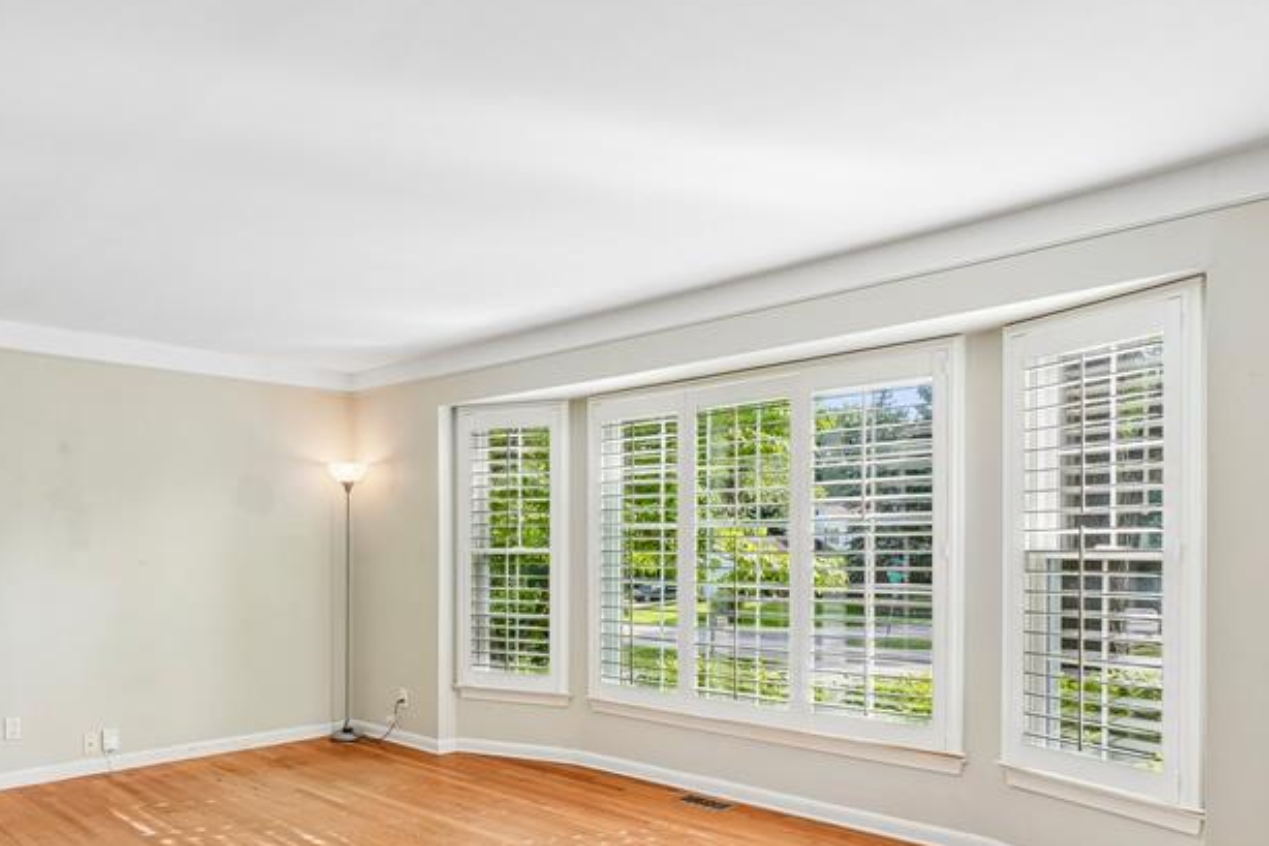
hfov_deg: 70.9
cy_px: 563
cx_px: 519
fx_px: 881
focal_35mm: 25
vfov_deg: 50.4
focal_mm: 10
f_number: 8
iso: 160
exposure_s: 1/30
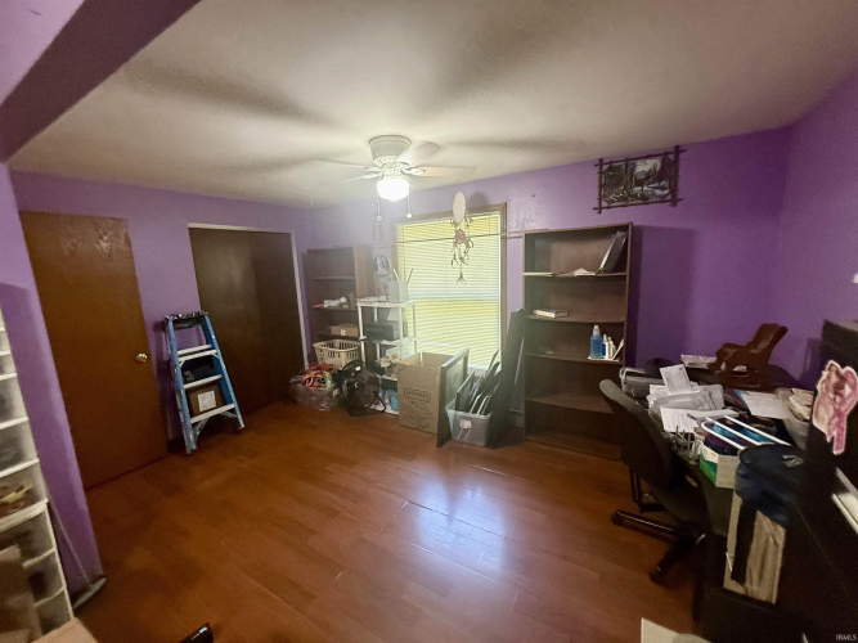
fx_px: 347
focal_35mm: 14
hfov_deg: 102.1
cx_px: 429
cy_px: 322
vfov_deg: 85.7
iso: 320
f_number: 2.2
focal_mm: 2.22
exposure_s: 1/60
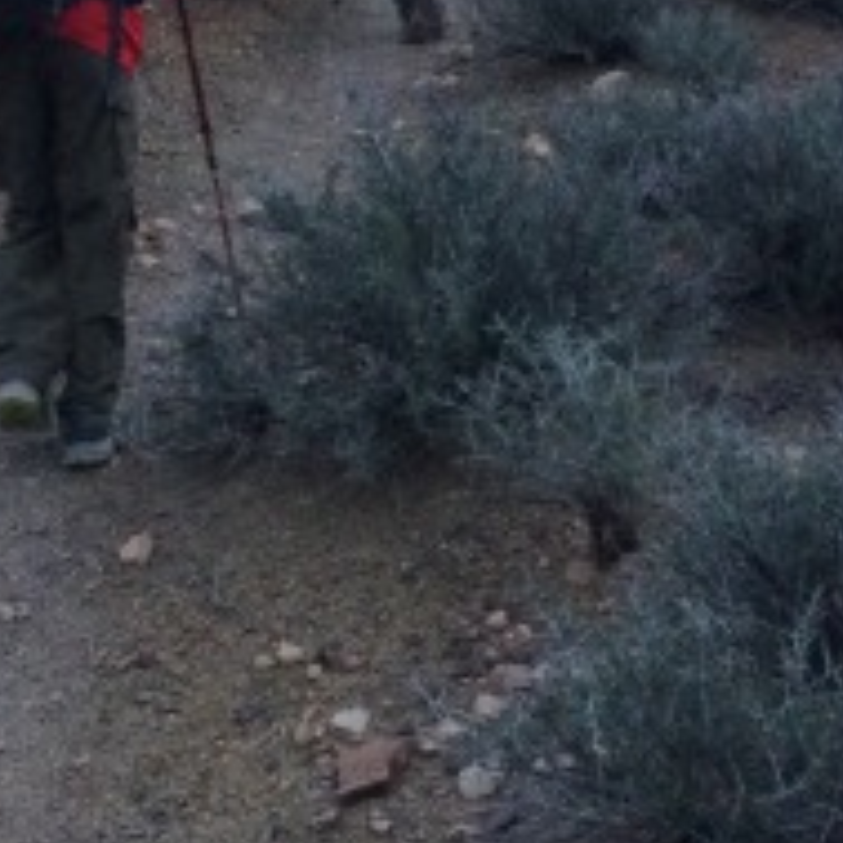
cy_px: 9
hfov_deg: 19.9
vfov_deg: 19.4
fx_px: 2397
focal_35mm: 87
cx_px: 285
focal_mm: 4.15
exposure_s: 1/30
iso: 200
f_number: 2.2
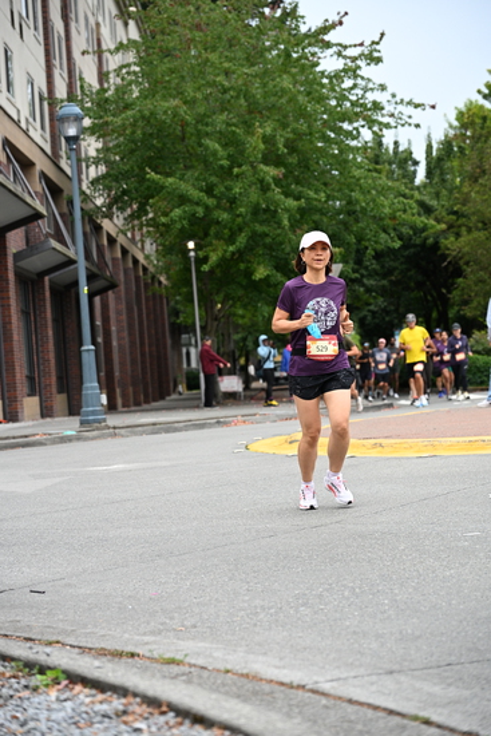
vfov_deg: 24.8
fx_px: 1676
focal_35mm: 82
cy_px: 368
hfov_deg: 16.7
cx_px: 246
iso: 1600
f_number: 4
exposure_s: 1/800
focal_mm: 82
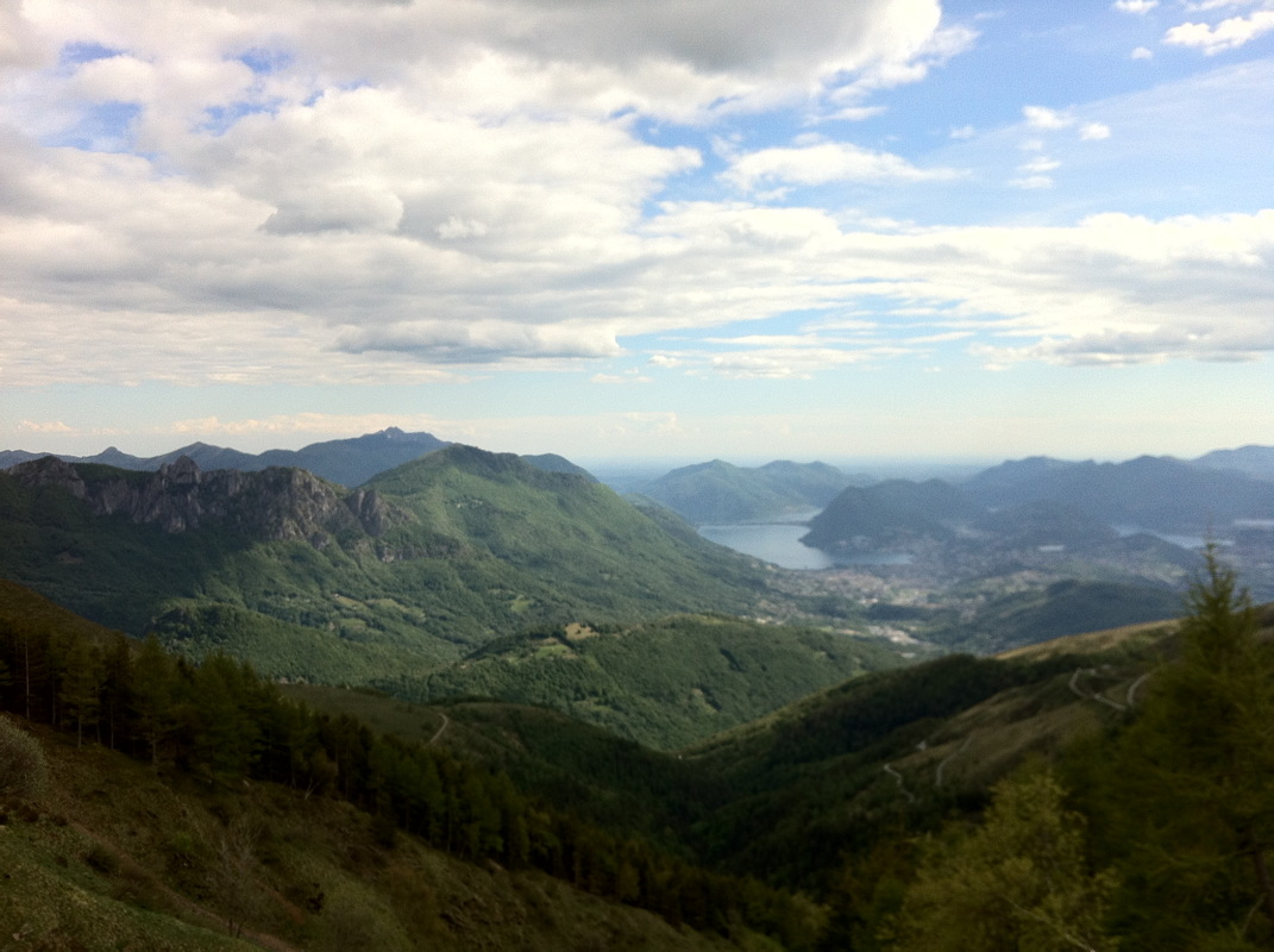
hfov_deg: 52.7
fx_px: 1286
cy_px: 476
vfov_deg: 40.6
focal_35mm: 35
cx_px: 637
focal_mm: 3.85
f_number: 2.8
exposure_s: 1/1885
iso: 80
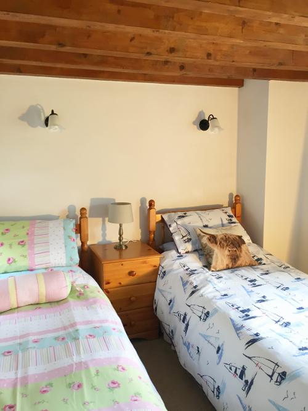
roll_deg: +0.6
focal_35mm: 29
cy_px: 206
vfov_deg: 61.7
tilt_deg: -9.5
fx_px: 344
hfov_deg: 48.2
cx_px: 154
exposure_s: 1/33
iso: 80
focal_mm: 4.15
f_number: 2.2
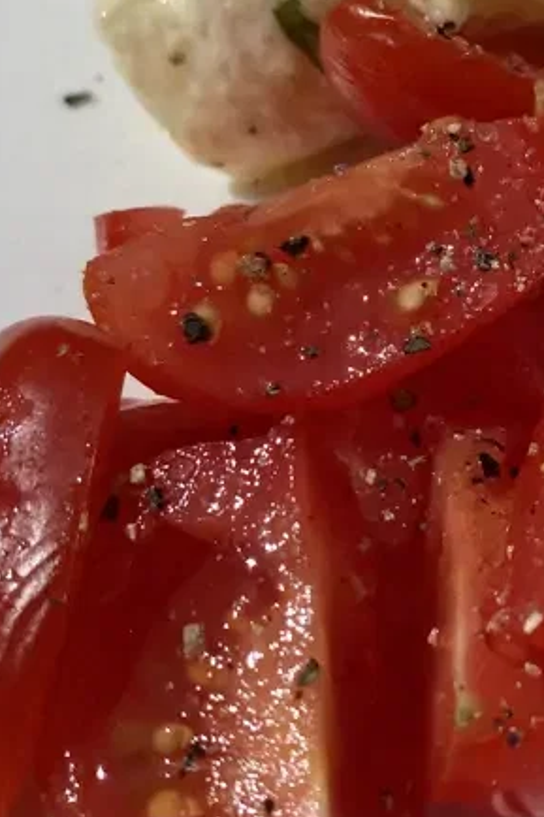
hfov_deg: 26.7
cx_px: 612
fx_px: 1043
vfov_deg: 42.6
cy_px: 343
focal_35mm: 46
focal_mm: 4.25
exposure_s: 1/9615
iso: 32
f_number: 1.8
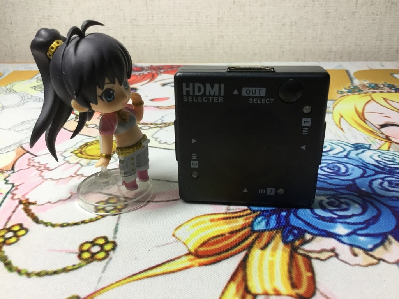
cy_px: 150
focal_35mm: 31
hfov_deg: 58.4
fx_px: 357
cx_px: 200
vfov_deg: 45.4
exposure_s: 1/30
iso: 32
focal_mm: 3.3
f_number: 2.4
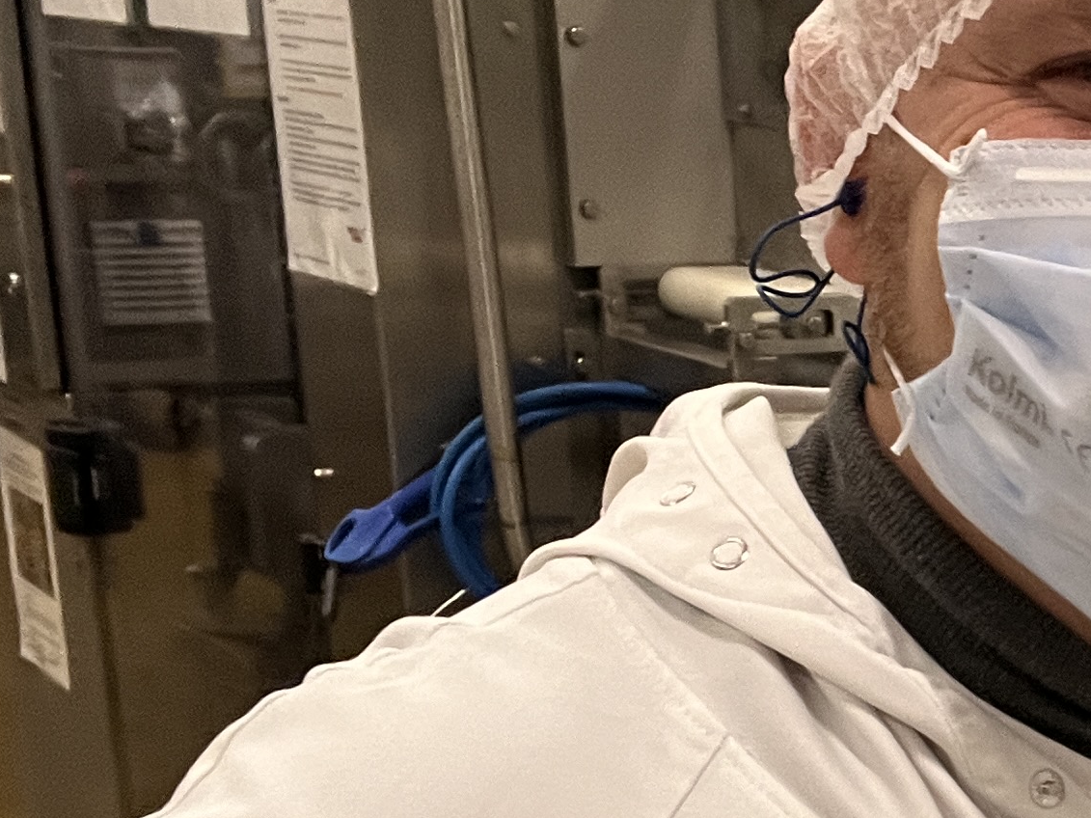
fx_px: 2584
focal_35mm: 82
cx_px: 1618
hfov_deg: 20.5
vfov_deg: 17.6
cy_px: 799
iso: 250
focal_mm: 2.71
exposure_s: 1/50
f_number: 2.2
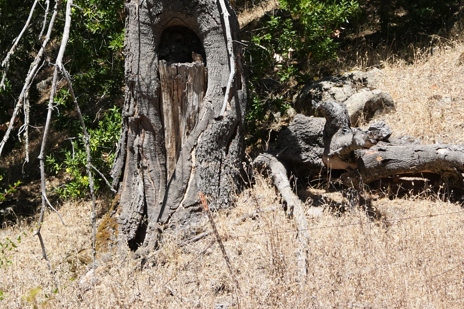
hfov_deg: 15.7
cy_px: -4
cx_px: 170
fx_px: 1675
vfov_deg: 10.5
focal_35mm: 130
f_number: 4.5
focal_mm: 50
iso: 500
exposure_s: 1/1600
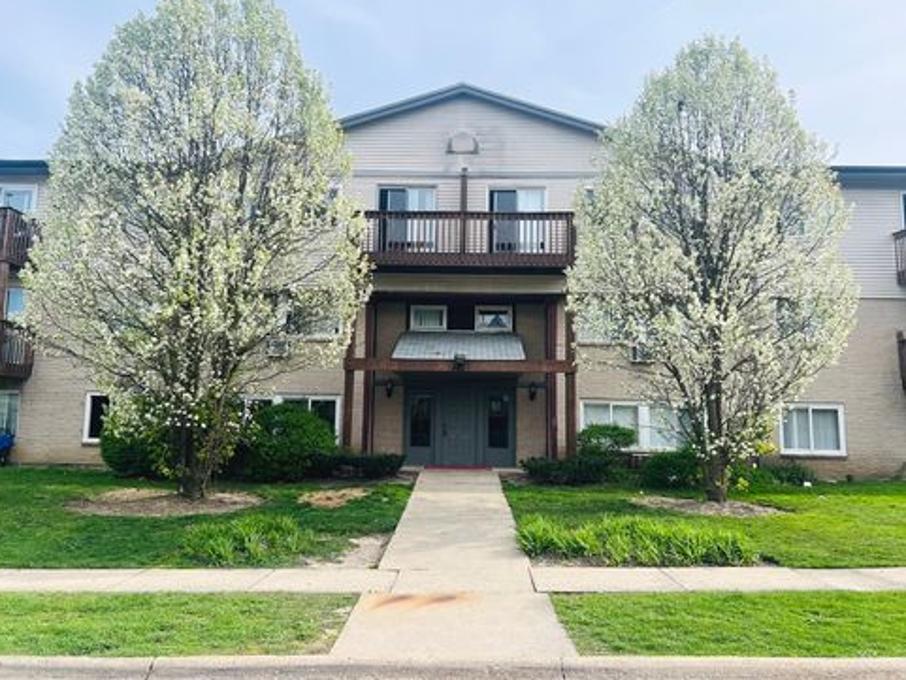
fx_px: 707
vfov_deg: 51.4
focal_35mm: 27
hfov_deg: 65.3
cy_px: 332
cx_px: 445
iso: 50
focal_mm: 5.7
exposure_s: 1/1869
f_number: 1.5
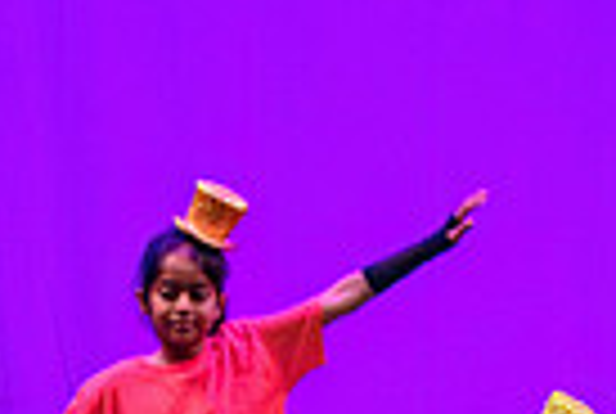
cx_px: 523
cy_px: 439
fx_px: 11284
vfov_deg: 2.1
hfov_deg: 3.1
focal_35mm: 658
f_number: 2.8
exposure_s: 1/400
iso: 1250
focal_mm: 120
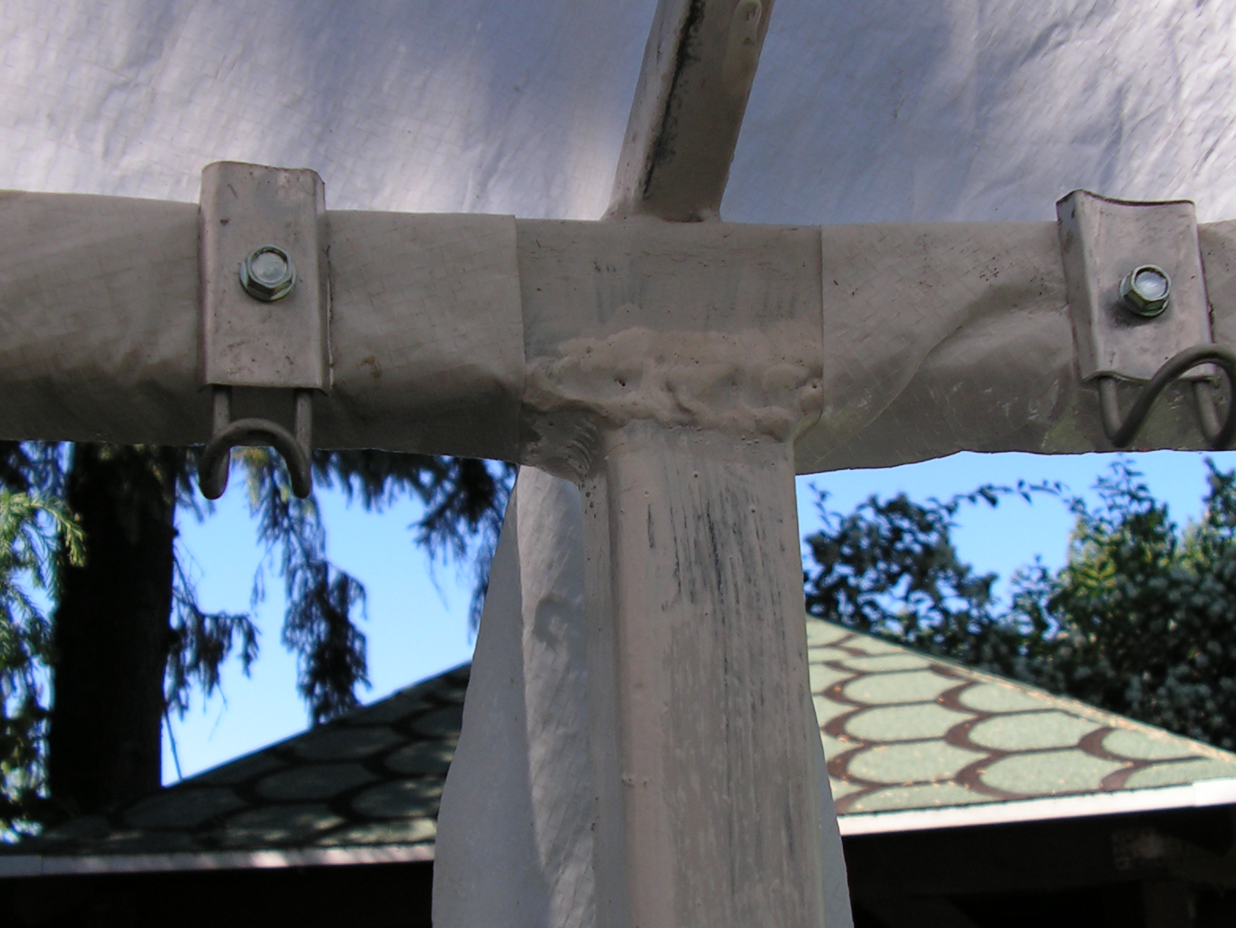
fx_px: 1678
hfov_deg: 40.4
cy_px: 562
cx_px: 643
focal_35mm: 47
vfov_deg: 30.8
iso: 64
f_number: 3.2
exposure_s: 1/400
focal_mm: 6
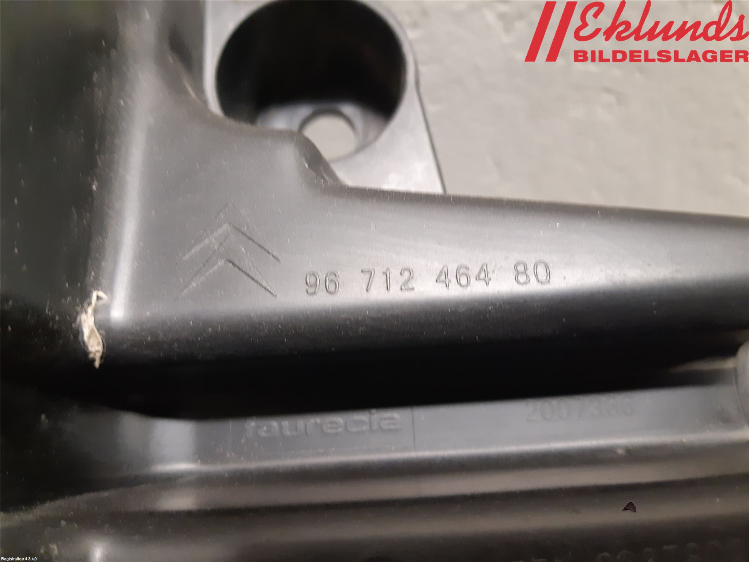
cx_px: 374
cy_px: 281
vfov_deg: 53.1
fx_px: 563
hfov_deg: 67.3
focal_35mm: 26
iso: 250
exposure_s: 1/25
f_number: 1.7
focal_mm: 3.93
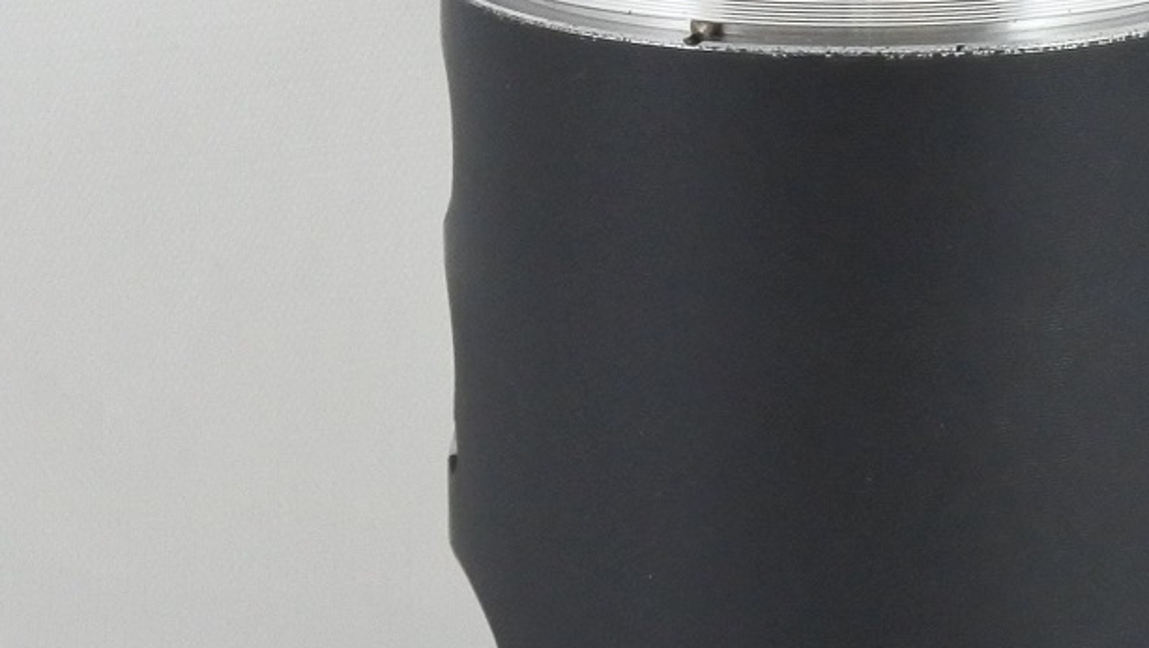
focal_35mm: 168
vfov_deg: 7.2
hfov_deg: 12.8
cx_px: 861
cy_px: 288
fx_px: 5121
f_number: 5.3
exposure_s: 1/125
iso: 720
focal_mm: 24.4
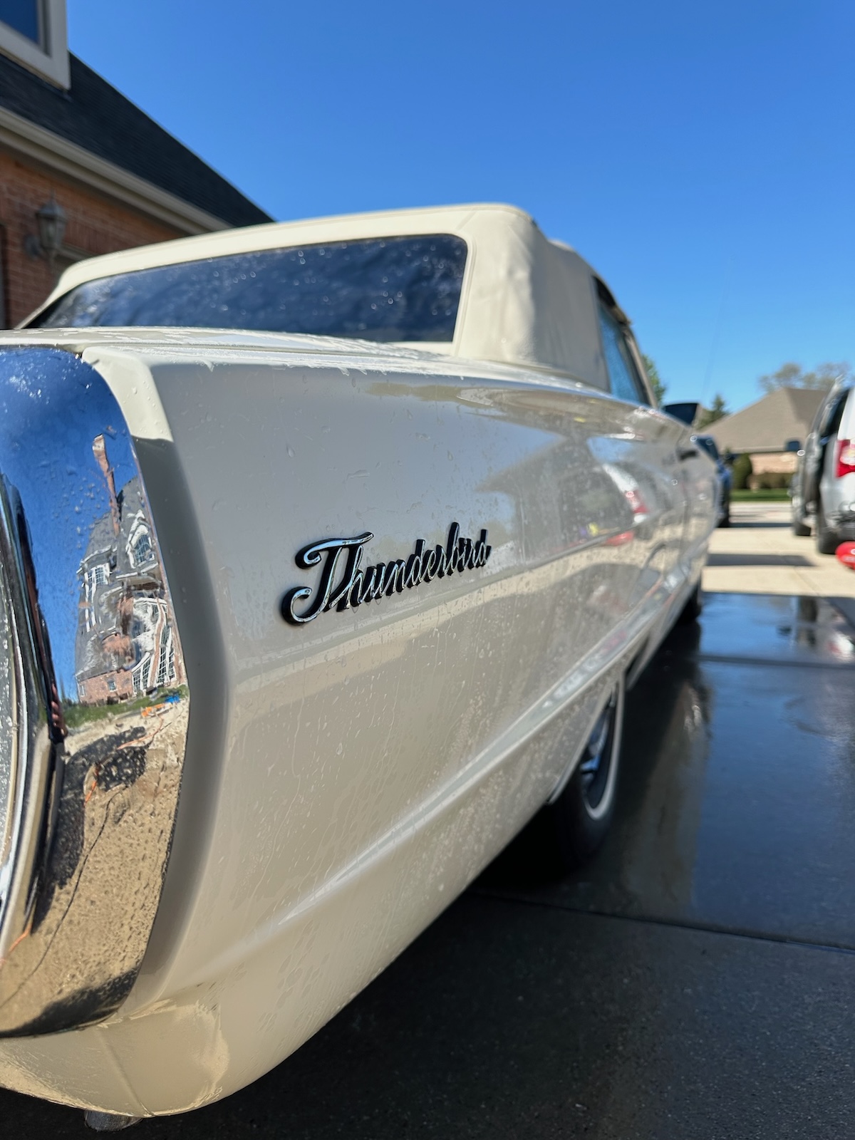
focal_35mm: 24
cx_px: 428
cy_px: 570
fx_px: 790
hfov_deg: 56.8
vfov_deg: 71.6
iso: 80
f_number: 1.78
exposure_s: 1/3155
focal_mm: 6.86
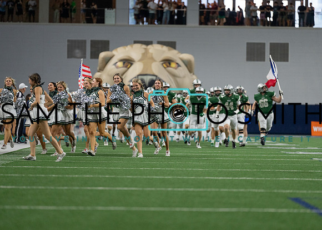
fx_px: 1944
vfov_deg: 6.8
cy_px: 115
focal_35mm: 213
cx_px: 161
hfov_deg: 9.5
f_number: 2.8
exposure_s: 1/1250
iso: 3200
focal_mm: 200
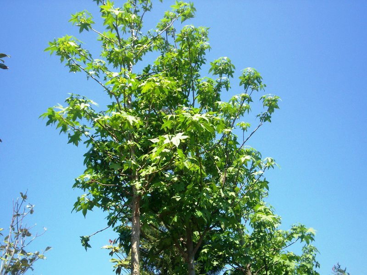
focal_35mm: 36
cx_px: 184
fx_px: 382
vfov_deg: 39.7
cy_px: 138
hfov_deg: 51.4
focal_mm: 5.9
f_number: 4.5
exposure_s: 1/373
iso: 100
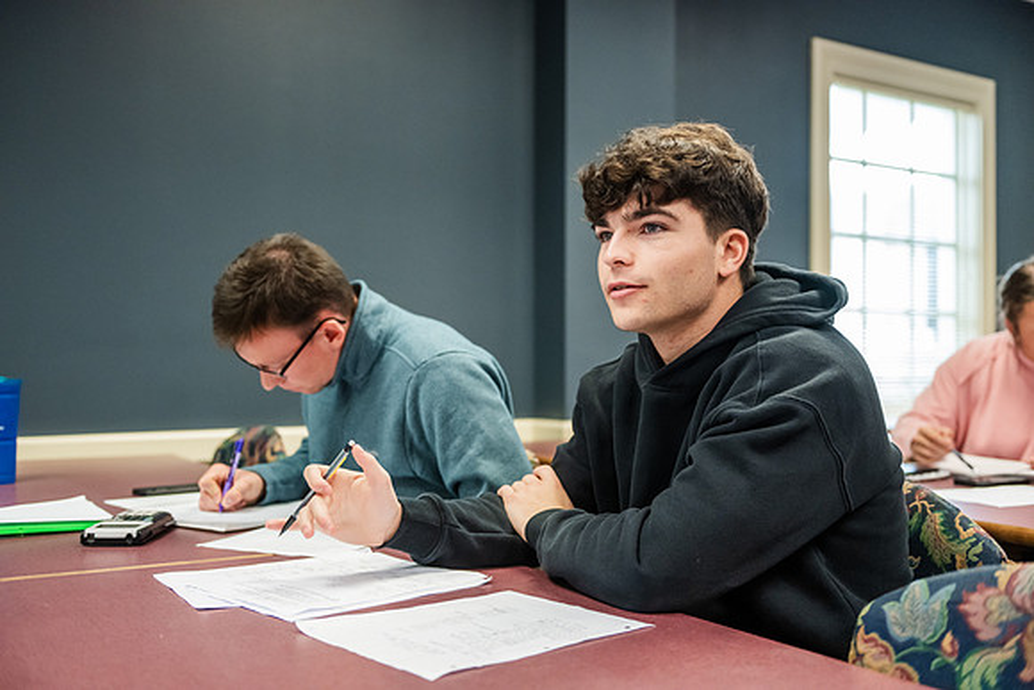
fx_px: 1092
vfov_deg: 35.1
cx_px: 517
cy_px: 345
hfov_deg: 50.7
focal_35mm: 38
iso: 2000
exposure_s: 1/200
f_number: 2.8
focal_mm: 38
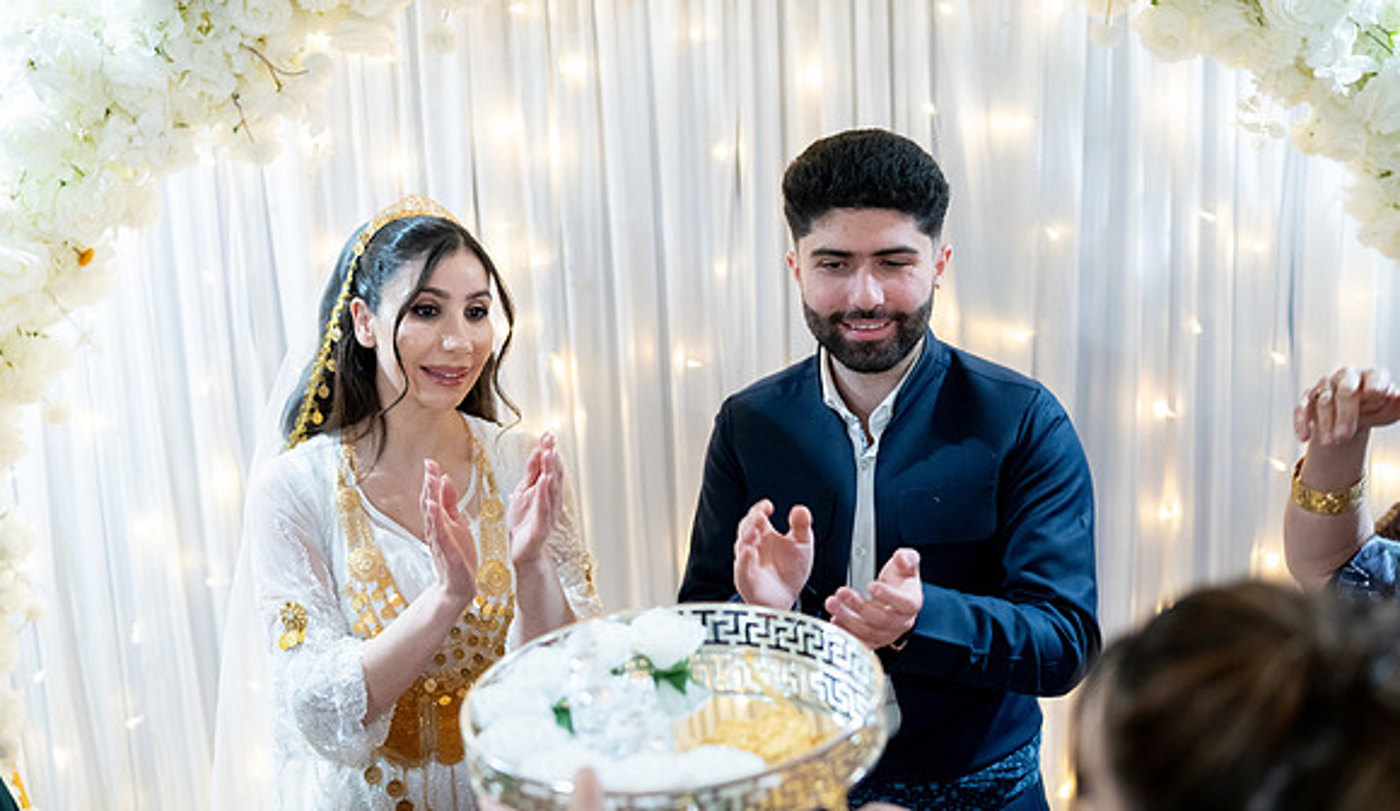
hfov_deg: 50.3
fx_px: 1490
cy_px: 329
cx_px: 653
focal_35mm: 40
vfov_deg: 30.4
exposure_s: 1/160
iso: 3200
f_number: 2
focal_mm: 35
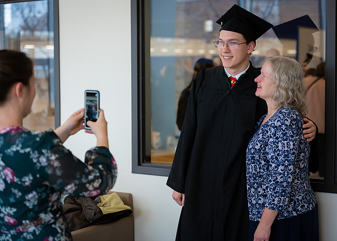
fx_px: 702
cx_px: 177
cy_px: 120
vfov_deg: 19.4
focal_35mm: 73
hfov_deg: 27.0
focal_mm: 70
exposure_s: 1/500
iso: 800
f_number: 2.8
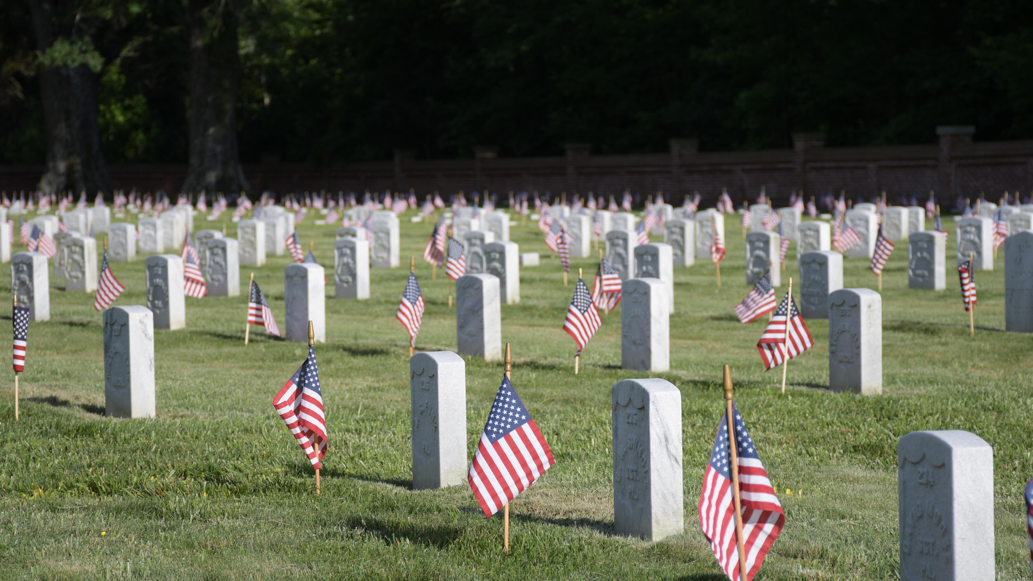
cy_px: 333
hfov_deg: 15.5
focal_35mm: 139
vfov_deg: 8.7
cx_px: 503
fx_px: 3807
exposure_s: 1/500
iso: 100
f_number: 5.6
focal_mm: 85
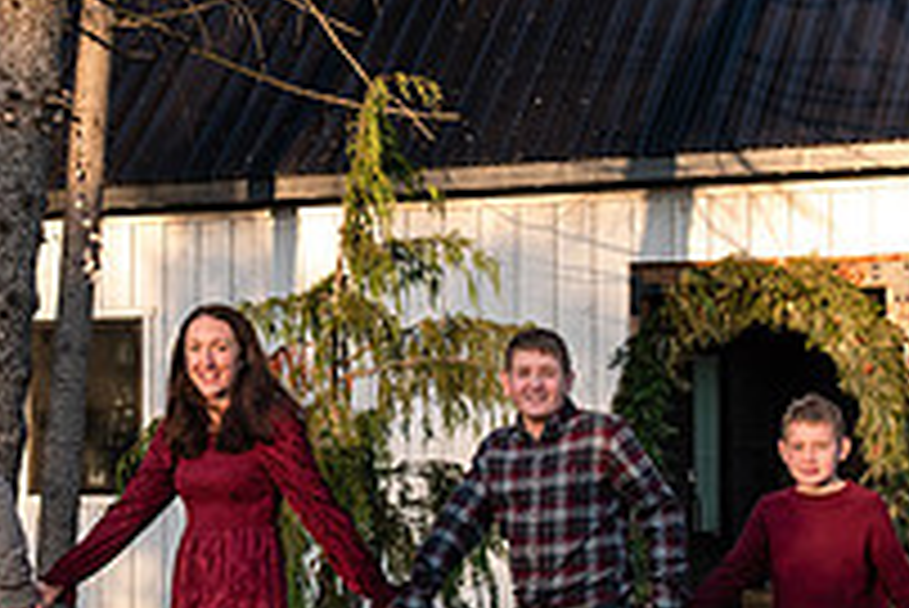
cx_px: 242
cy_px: 325
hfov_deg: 17.4
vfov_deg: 11.7
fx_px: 2956
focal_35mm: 117
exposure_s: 1/250
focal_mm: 34
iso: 400
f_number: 5
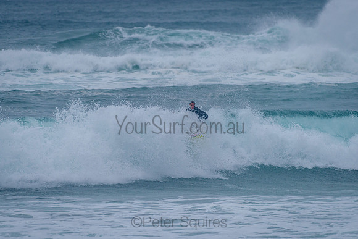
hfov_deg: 3.4
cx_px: 179
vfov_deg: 2.2
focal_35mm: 613
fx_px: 6092
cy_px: 120
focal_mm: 500
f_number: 5.6
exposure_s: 1/2000
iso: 400
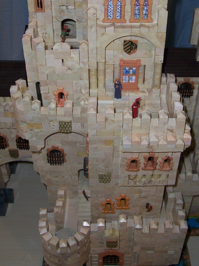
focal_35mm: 47
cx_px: 105
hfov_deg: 30.9
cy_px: 85
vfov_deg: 39.9
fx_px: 360
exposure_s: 1/60
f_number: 2.7
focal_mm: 5.6
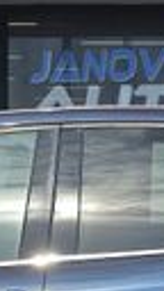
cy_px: 339
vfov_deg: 16.5
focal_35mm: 125
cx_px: -23
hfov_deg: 9.6
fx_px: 966
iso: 10
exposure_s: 1/1076
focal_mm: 6.3
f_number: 1.7
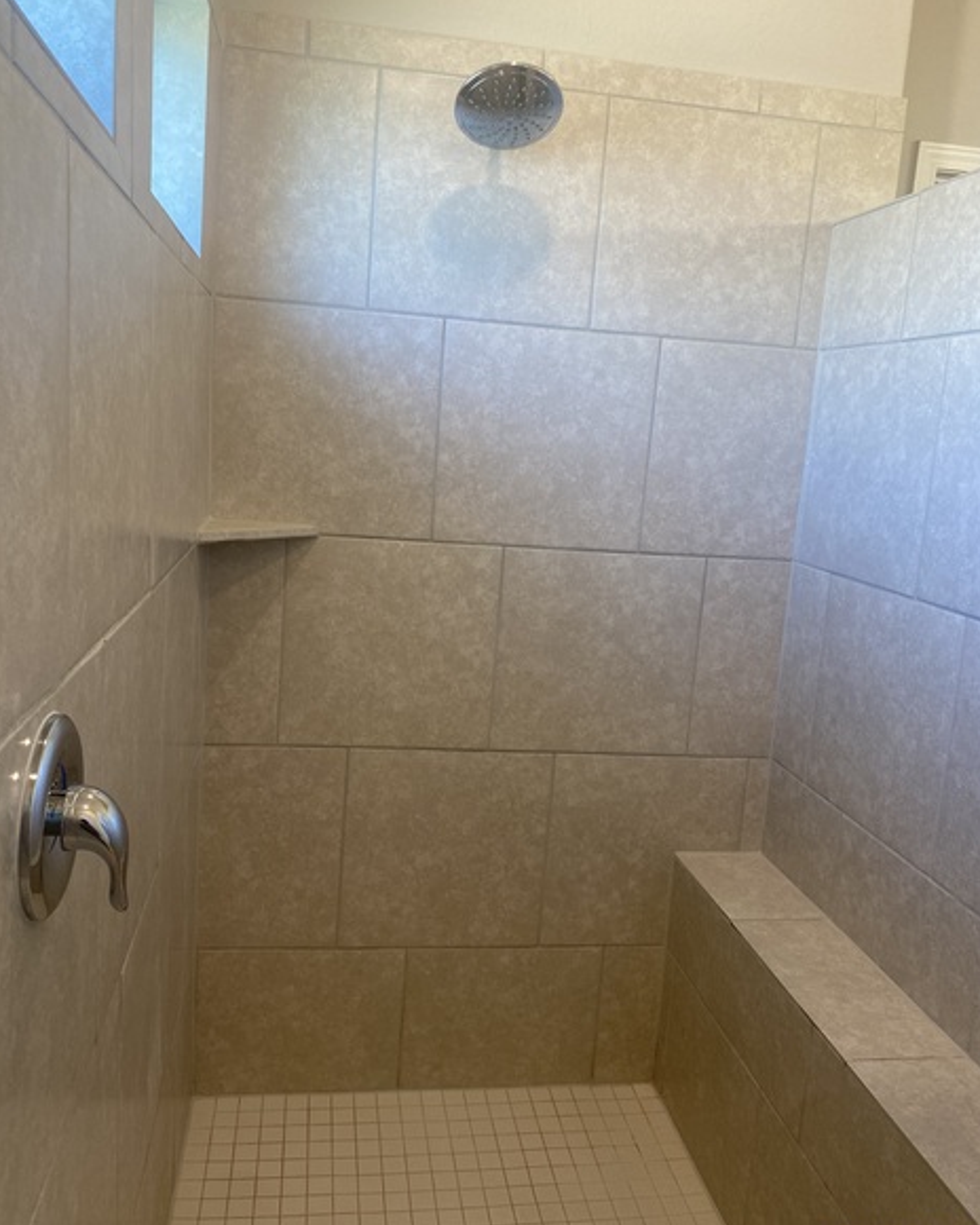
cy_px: 600
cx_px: 479
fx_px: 1015
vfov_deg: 62.2
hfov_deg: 51.5
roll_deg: -3.5
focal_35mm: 28
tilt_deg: -10.1
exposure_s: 1/60
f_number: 1.8
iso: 64
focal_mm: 4.25
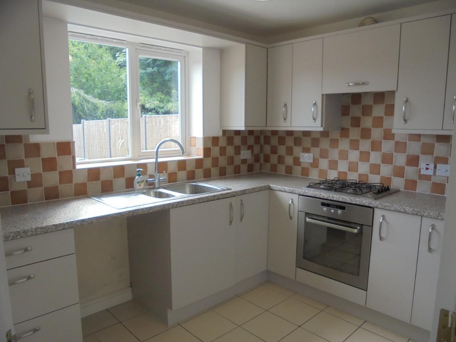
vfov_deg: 53.1
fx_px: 343
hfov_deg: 67.3
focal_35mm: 26
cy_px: 171
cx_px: 228
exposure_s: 1/60
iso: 100
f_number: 3.5
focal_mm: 4.6
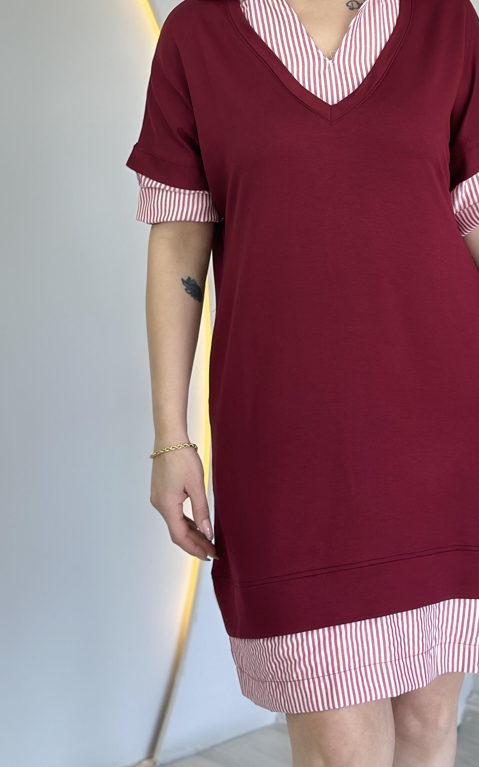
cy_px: 191
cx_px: 333
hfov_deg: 16.5
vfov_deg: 25.8
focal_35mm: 79
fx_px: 1650
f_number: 1.78
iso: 64
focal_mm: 6.86
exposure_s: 1/100
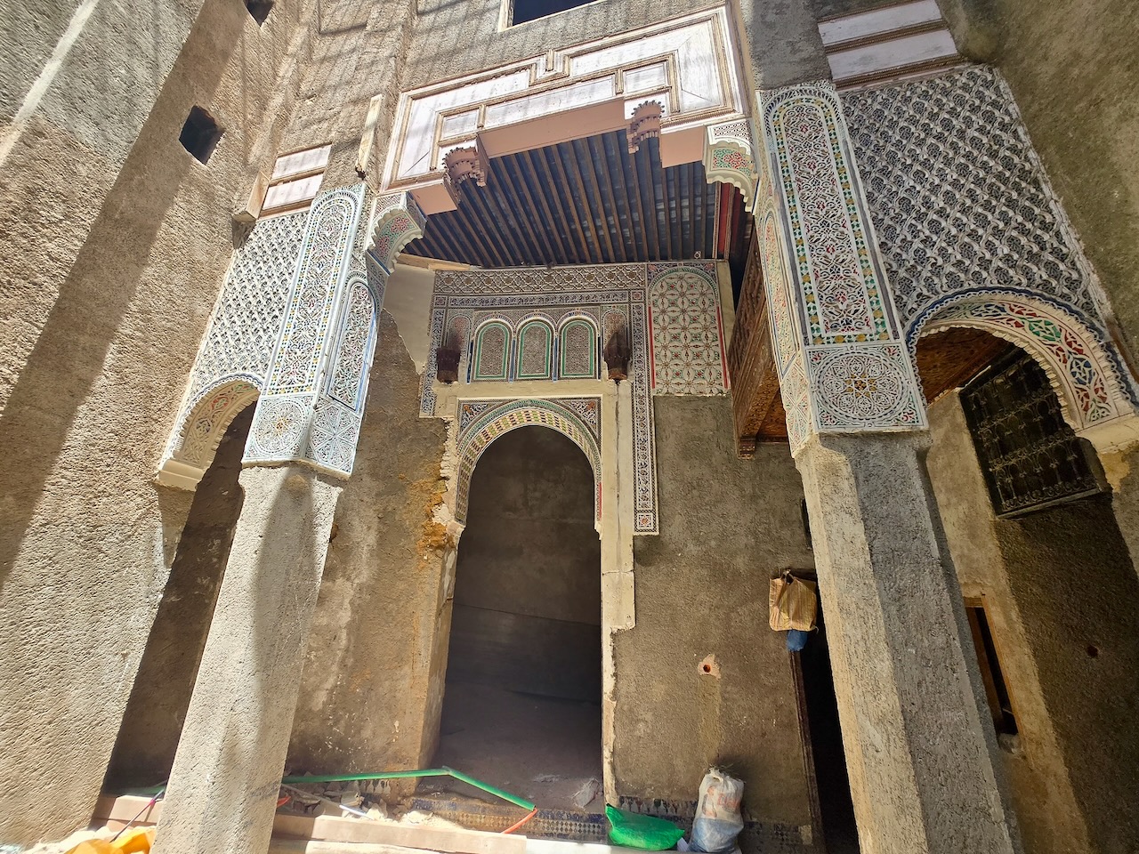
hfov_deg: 106.2
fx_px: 428
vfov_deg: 89.9
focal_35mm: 13
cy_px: 427
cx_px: 570
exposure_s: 1/285
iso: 25
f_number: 2.2
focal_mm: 1.7
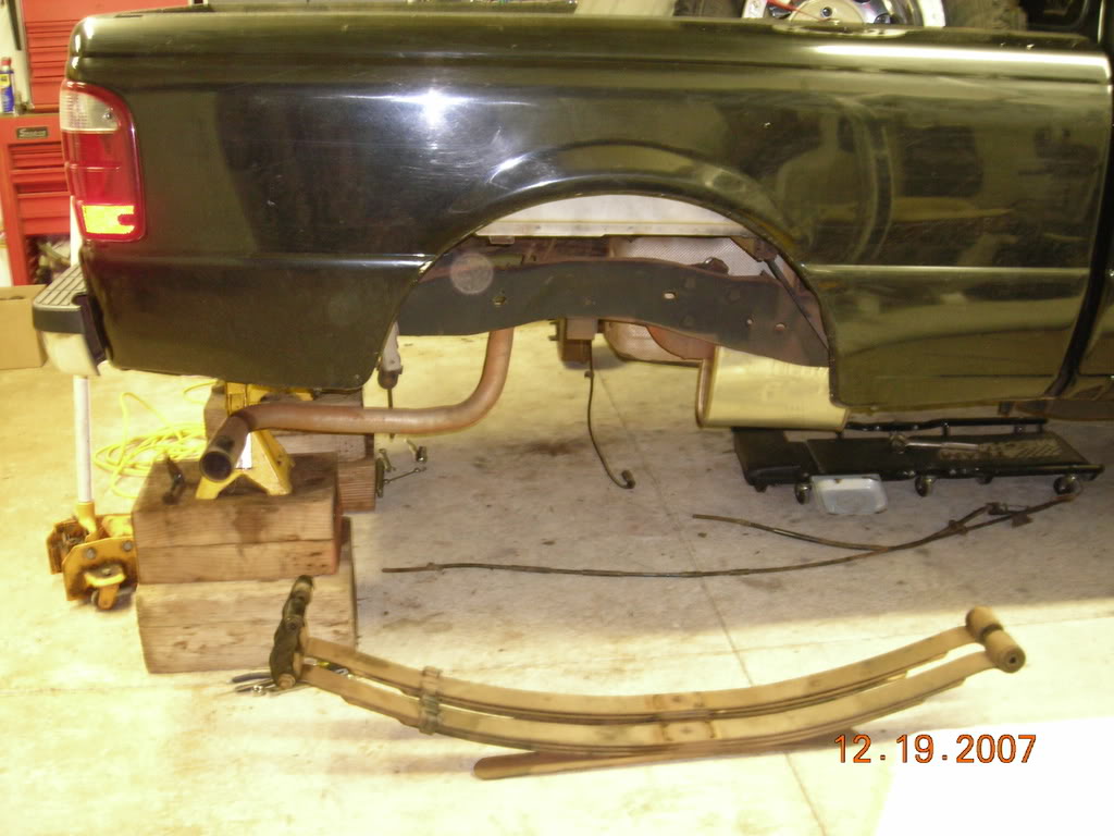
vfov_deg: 37.7
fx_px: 1223
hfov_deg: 49.0
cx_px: 557
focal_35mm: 38
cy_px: 418
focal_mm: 6.3
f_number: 3.2
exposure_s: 1/4.4
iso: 200
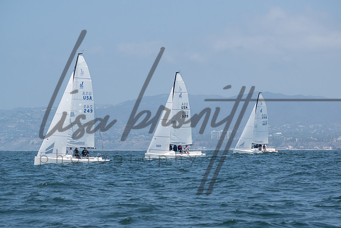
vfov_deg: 9.0
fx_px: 1451
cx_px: 170
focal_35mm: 153
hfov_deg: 13.4
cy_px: 114
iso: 400
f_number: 8
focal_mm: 100
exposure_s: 1/1250
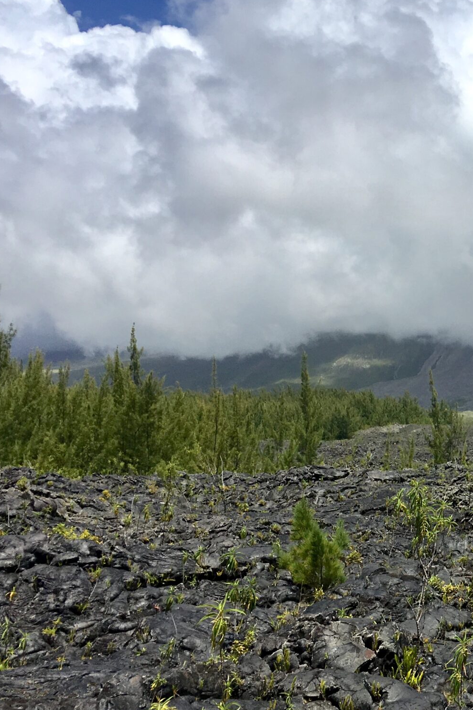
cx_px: 562
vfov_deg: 38.2
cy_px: 354
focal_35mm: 52
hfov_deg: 23.8
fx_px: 1025
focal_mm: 4.15
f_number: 2.2
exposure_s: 1/3497
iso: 25
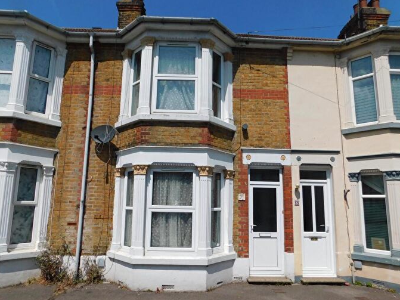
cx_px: 197
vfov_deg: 56.8
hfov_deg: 71.6
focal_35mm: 24
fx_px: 277
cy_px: 154
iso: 125
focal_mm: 4
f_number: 6
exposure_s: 1/800
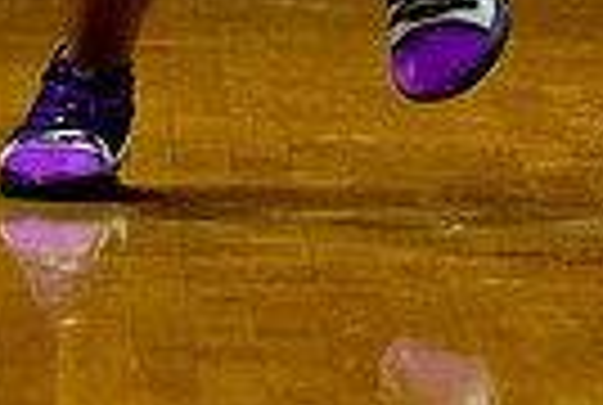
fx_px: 19104
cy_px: -454
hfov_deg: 1.8
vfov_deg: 1.2
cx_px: 516
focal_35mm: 1138
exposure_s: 1/1000
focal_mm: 200
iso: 4000
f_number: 2.8
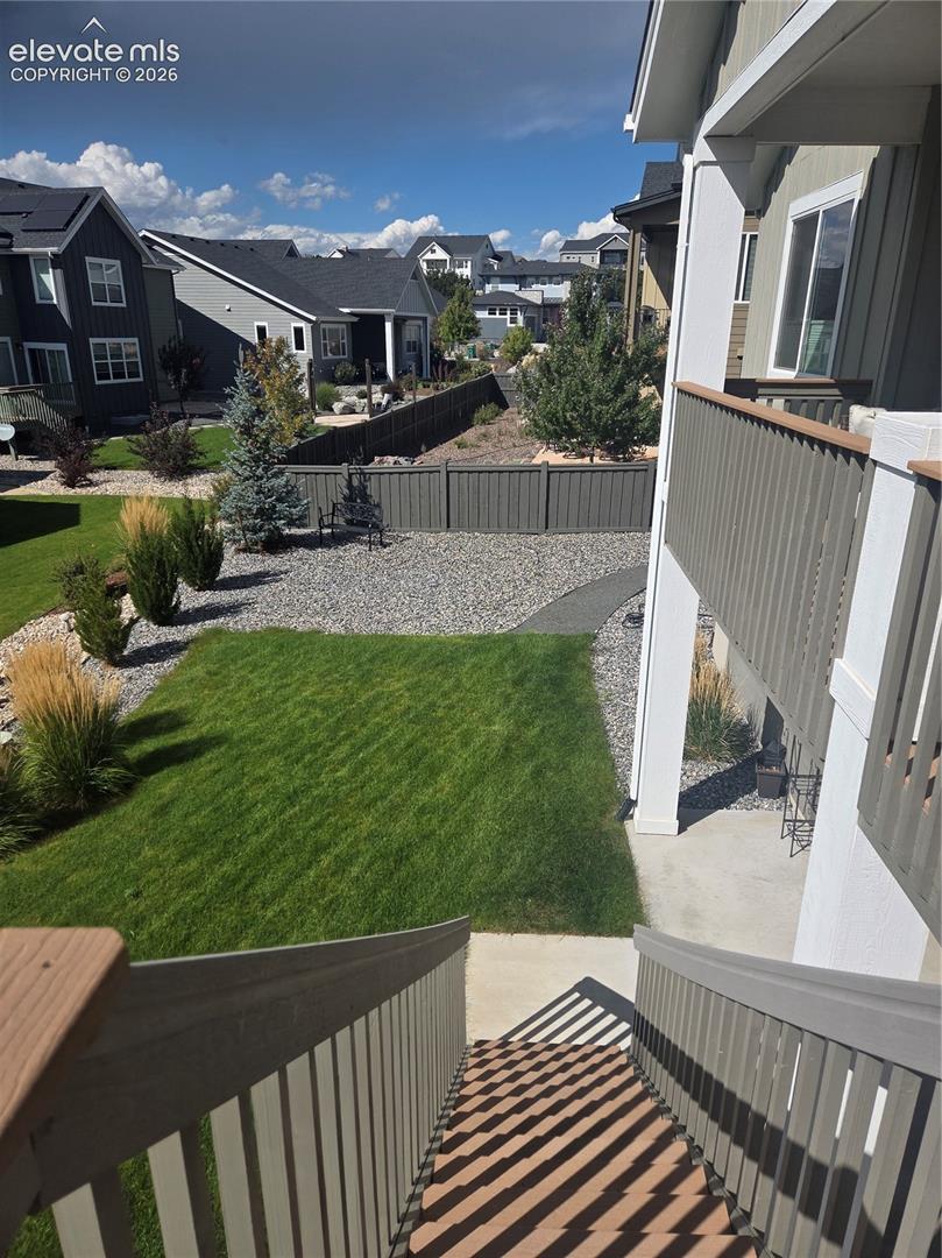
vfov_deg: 73.9
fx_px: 835
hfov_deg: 58.8
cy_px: 629
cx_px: 471
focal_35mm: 23
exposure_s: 1/7599
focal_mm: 5.4
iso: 80
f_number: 1.8
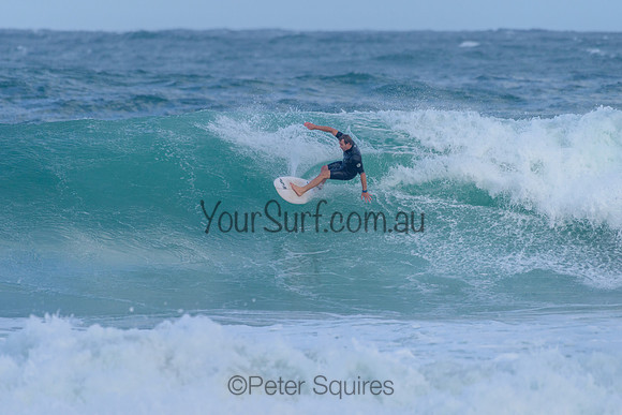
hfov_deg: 3.4
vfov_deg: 2.2
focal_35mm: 613
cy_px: 162
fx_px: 10586
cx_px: 288
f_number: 5.6
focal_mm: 500
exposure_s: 1/2000
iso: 360
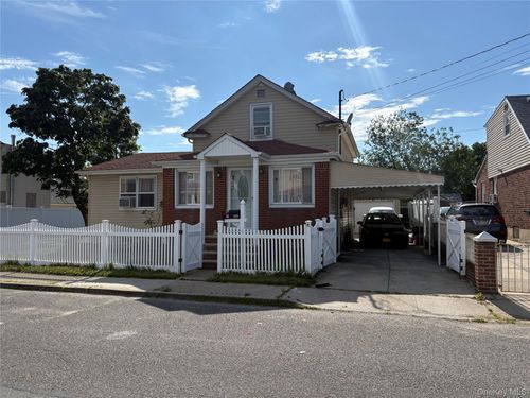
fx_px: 398
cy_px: 199
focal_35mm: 26
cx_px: 265
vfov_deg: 53.1
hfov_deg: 67.3
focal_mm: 5.96
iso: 50
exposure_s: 1/6329
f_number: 1.6
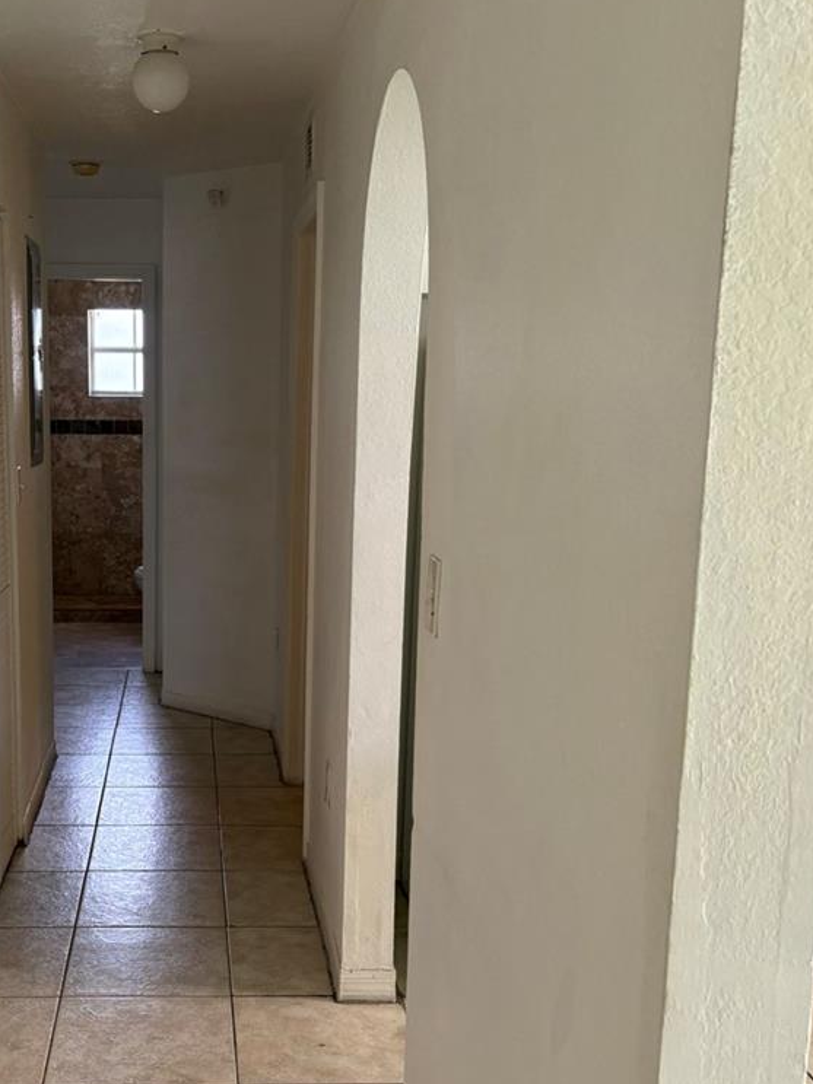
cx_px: 200
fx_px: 1316
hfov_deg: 33.6
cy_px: 623
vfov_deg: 44.7
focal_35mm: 42
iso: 125
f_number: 1.6
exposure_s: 1/141
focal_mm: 5.96
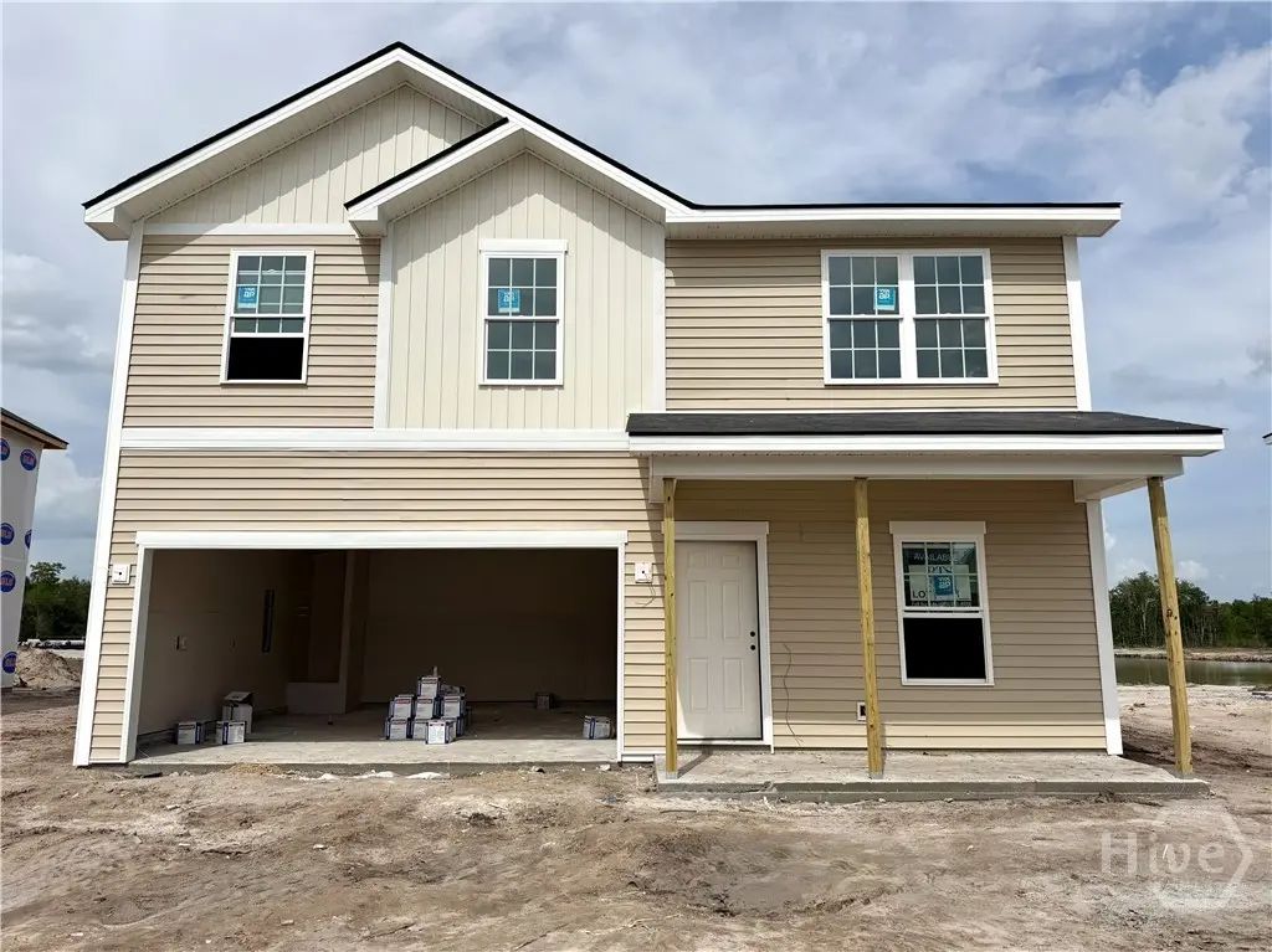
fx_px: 881
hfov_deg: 71.6
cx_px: 636
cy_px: 476
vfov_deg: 56.8
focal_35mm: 24
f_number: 1.78
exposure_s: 1/10309
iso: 80
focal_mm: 6.76
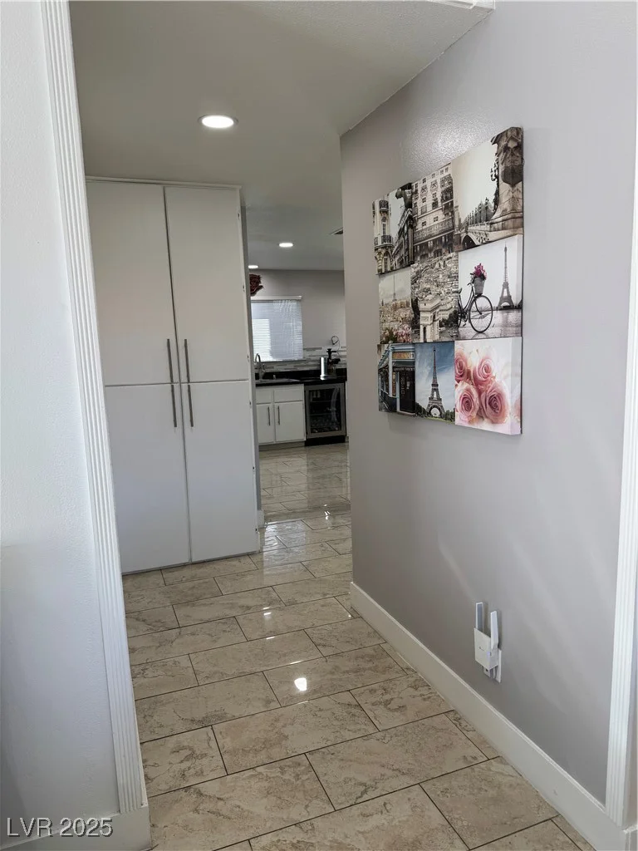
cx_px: 319
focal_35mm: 24
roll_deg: +2.7
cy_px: 426
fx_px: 590
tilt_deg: -8.4
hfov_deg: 56.8
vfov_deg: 71.6
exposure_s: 1/153
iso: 64
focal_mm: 6.76
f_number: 1.78
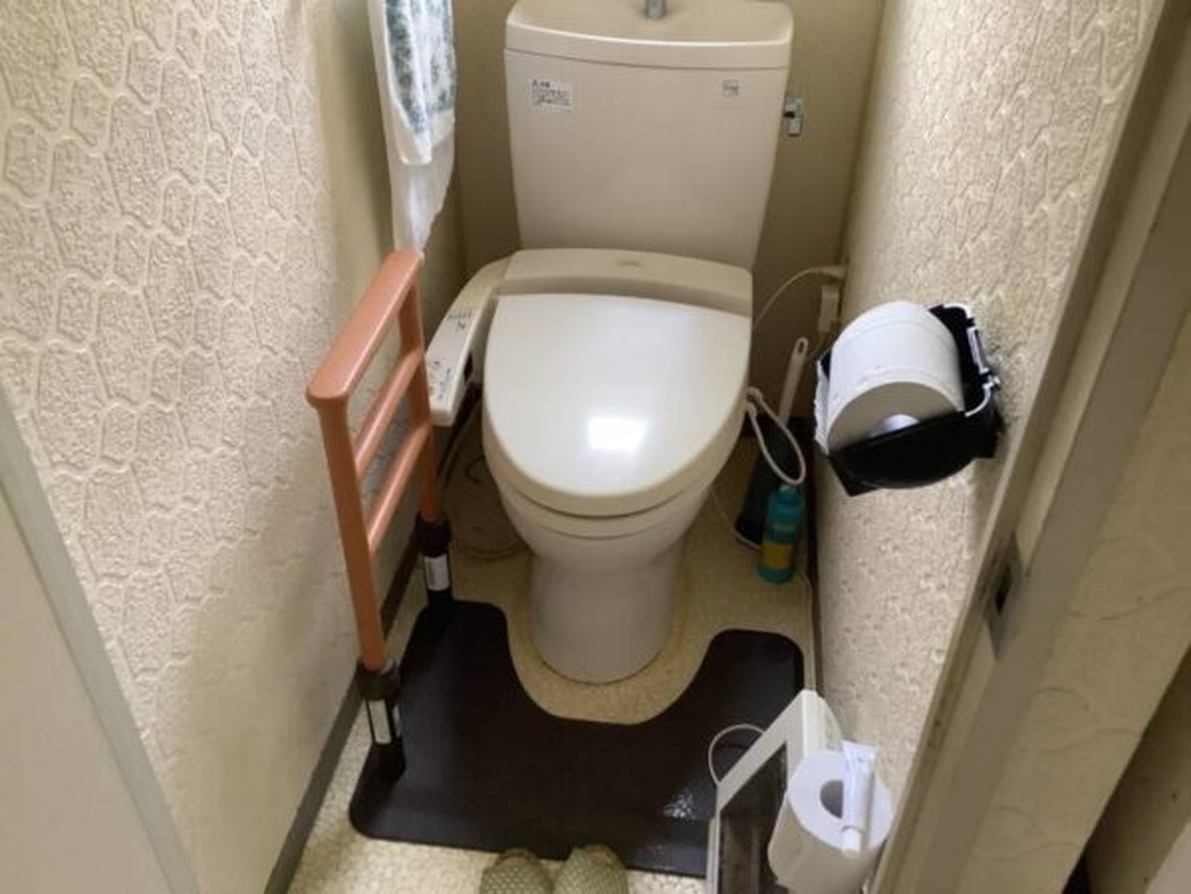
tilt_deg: -38.4
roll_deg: -0.6
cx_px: 596
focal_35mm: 31
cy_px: 447
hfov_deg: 58.4
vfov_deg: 45.4
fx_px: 1067
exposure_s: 1/60
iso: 250
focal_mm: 3.3
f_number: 2.4
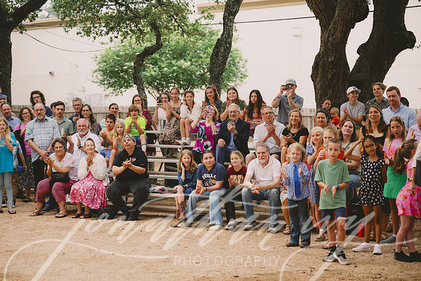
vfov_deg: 19.7
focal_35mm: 69
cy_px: 140
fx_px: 807
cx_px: 210
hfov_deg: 29.2
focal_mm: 69
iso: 250
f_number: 2.8
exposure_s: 1/640
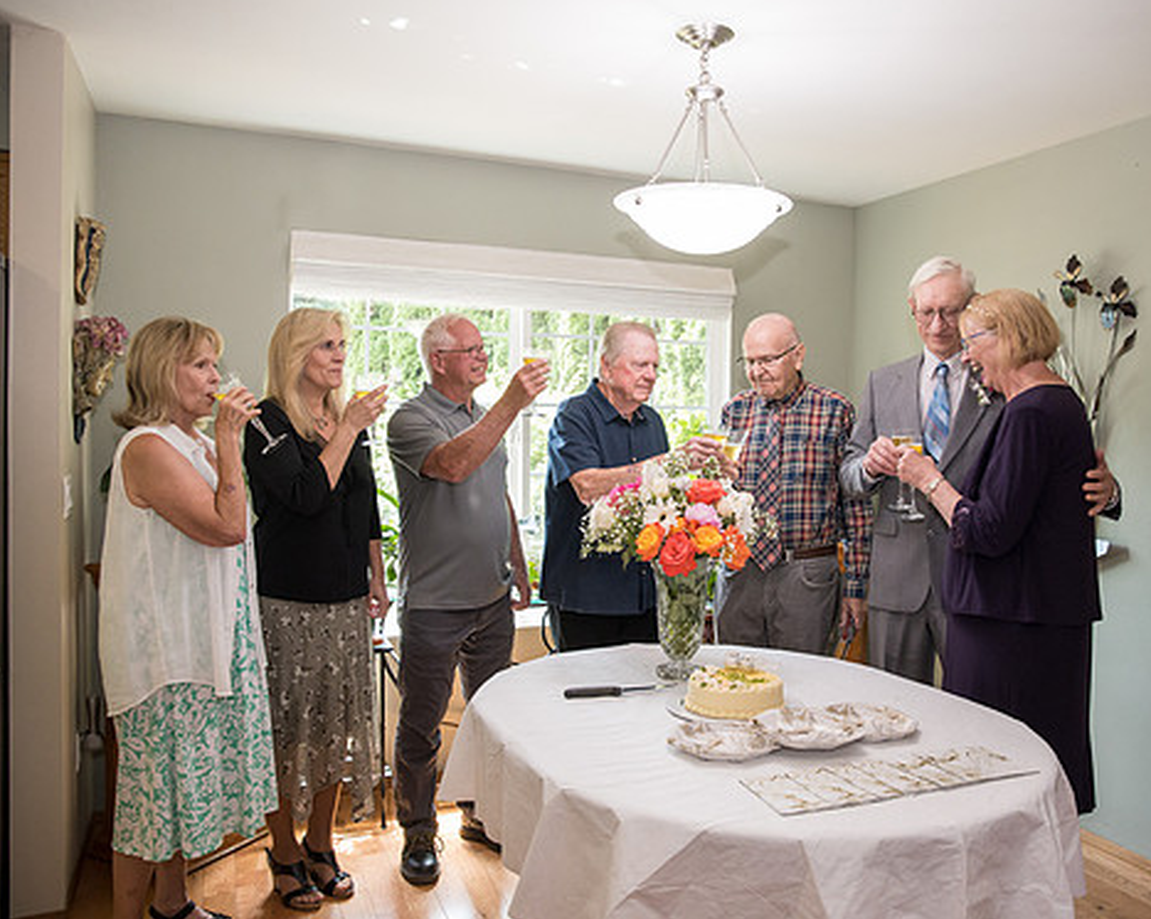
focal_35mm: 28
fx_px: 953
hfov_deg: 61.9
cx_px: 670
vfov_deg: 51.5
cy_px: 450
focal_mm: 24
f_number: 4
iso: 2500
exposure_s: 1/320
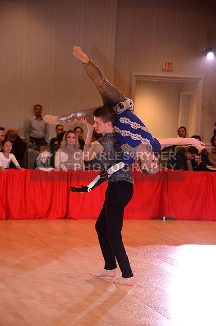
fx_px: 948
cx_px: 108
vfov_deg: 19.5
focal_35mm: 105
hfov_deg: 13.0
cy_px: 163
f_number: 4.5
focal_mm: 105
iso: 2000
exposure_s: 1/250
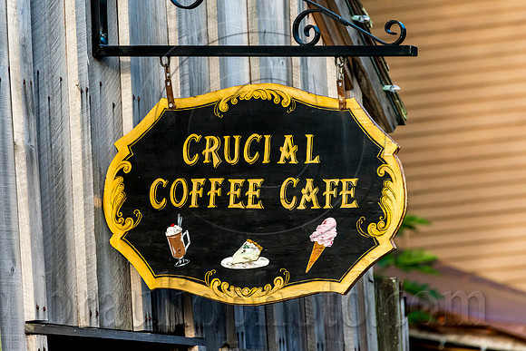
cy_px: 176
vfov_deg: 4.3
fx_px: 4661
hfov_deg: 6.5
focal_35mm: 319
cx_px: 263
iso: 3200
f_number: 9
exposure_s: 1/1250
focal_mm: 300
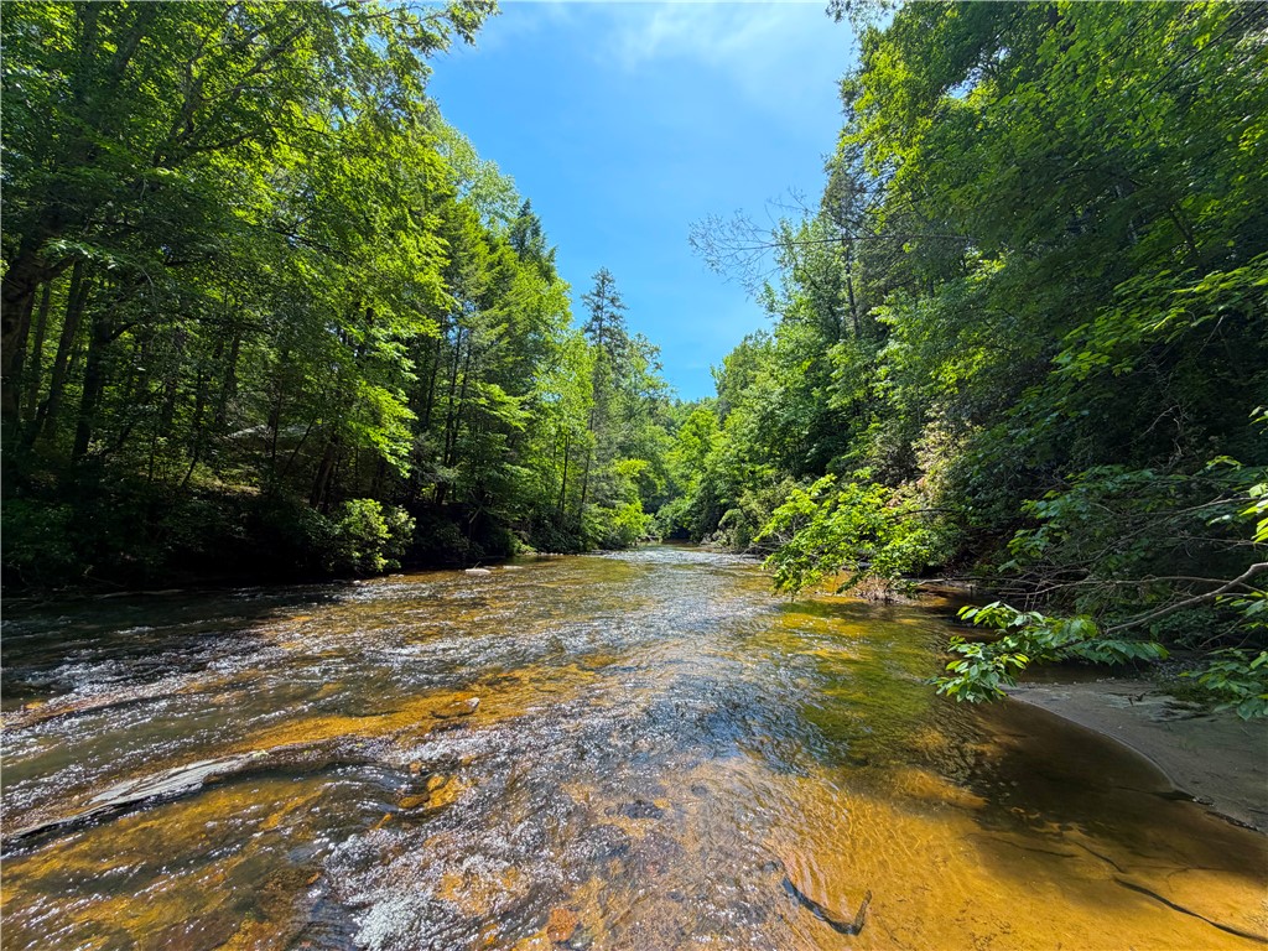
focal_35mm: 14
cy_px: 476
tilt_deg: +4.2
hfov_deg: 102.1
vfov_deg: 85.7
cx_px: 634
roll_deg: -0.4
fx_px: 513
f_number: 2.2
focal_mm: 2.22
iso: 40
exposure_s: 1/502
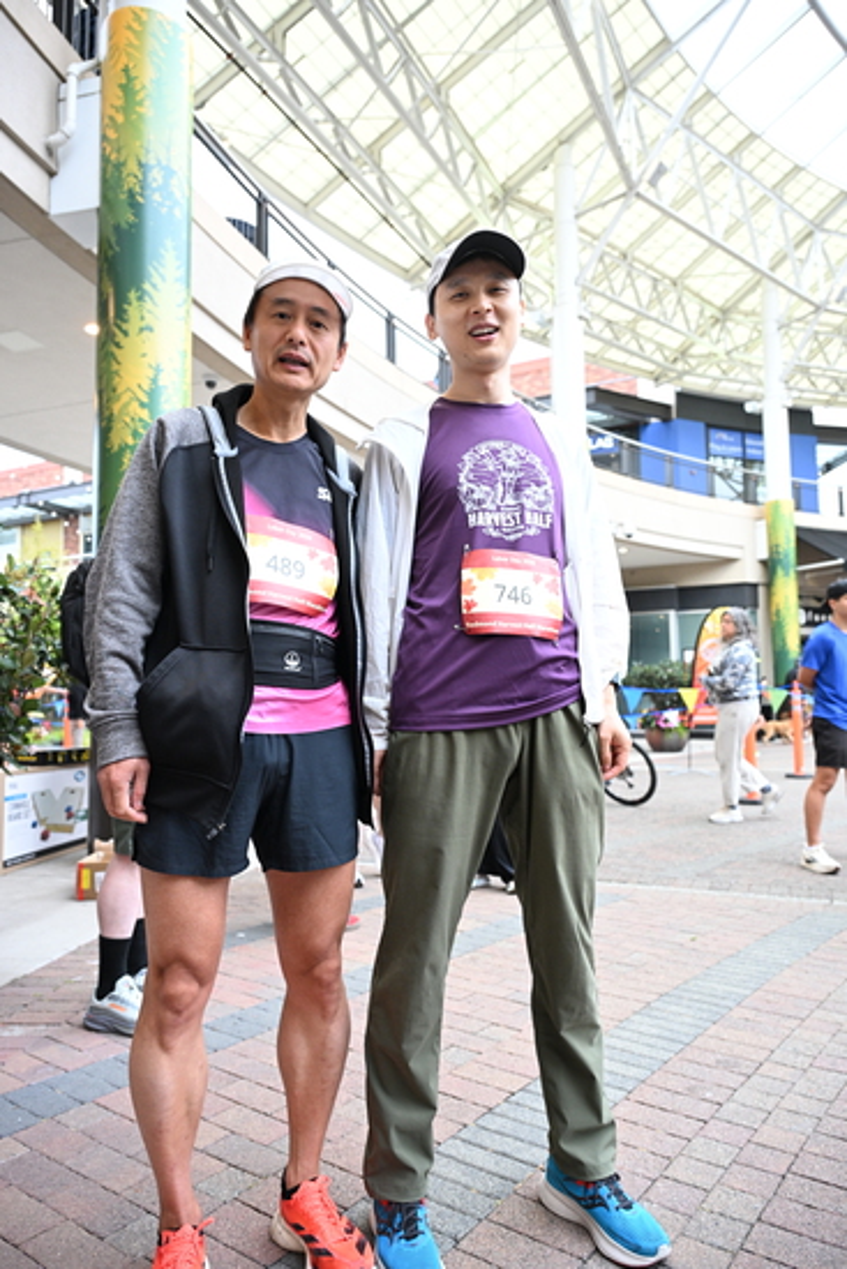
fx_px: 846
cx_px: 424
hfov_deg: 53.2
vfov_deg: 73.7
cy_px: 634
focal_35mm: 24
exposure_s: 1/200
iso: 2000
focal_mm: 24
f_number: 4
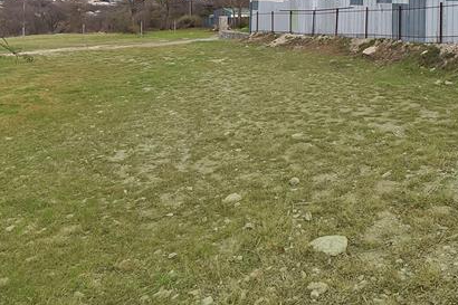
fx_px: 381
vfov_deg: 38.1
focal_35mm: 30
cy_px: -9
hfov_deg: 55.6
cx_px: 392
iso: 640
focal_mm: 12
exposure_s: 1/125
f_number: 9
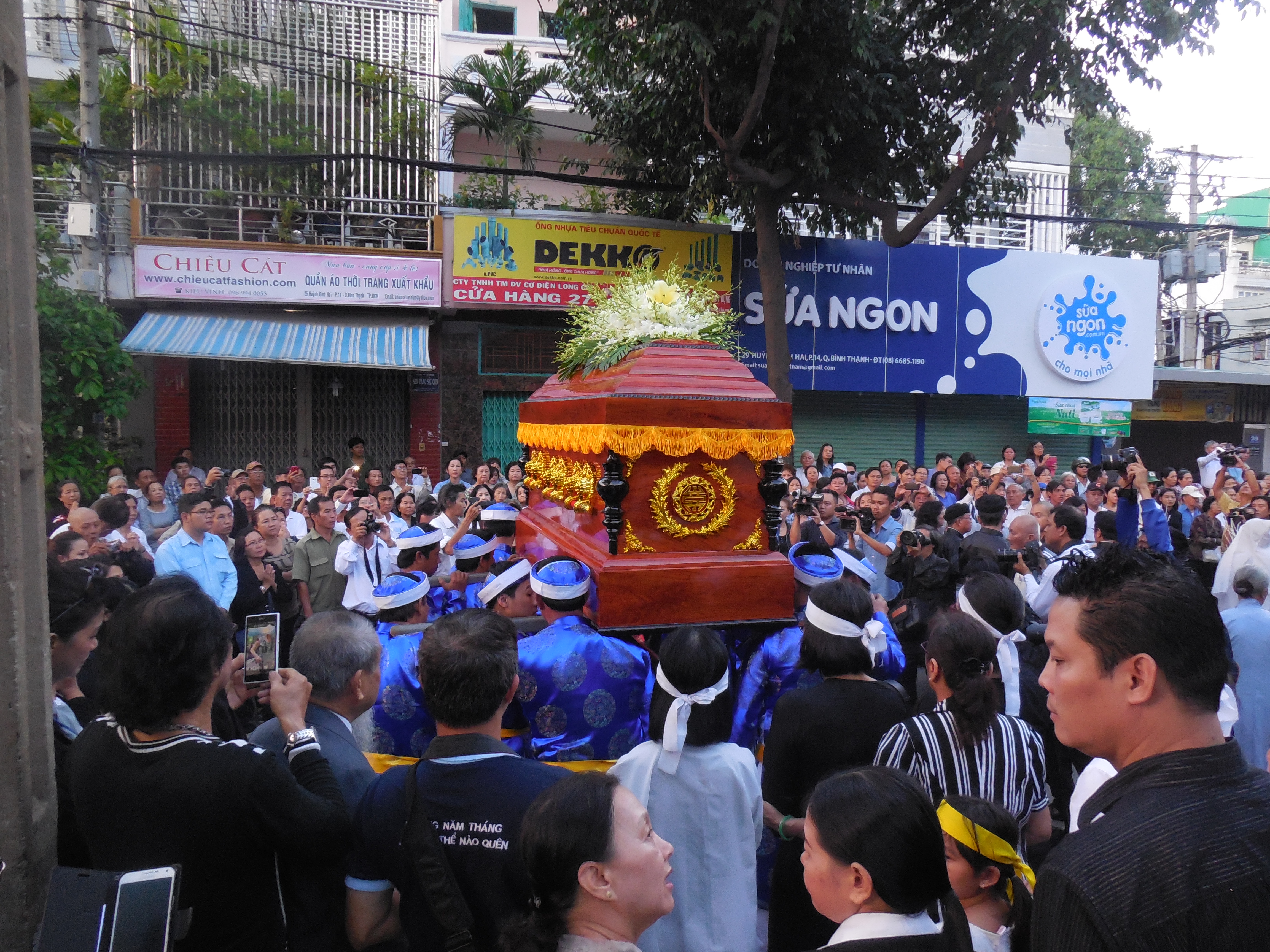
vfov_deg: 54.9
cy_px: 476
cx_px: 635
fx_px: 917
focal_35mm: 25
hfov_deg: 69.4
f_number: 3.1
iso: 400
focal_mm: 4.5
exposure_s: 1/160
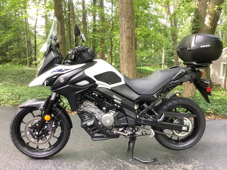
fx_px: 203
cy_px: 85
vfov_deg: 45.4
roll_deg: +1.3
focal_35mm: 31
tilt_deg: -11.8
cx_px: 114
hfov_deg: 58.4
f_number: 2.4
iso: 50
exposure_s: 1/60
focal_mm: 3.3
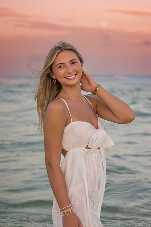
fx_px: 478
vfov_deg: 26.6
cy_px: 115
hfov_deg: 17.9
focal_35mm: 76
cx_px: 89
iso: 320
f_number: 1.8
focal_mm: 35
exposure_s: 1/2000
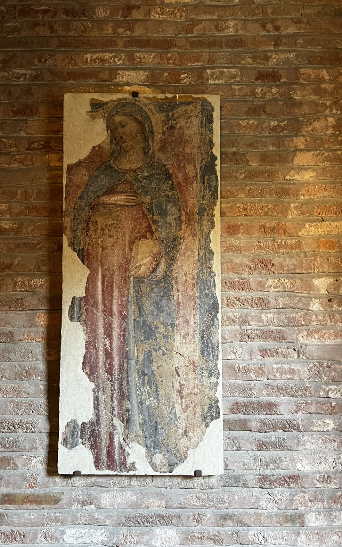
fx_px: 418
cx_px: 137
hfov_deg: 44.3
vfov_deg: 66.5
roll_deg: -0.2
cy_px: 275
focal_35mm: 28
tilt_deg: +4.3
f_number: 1.5
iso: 400
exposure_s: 1/50
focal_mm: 5.7
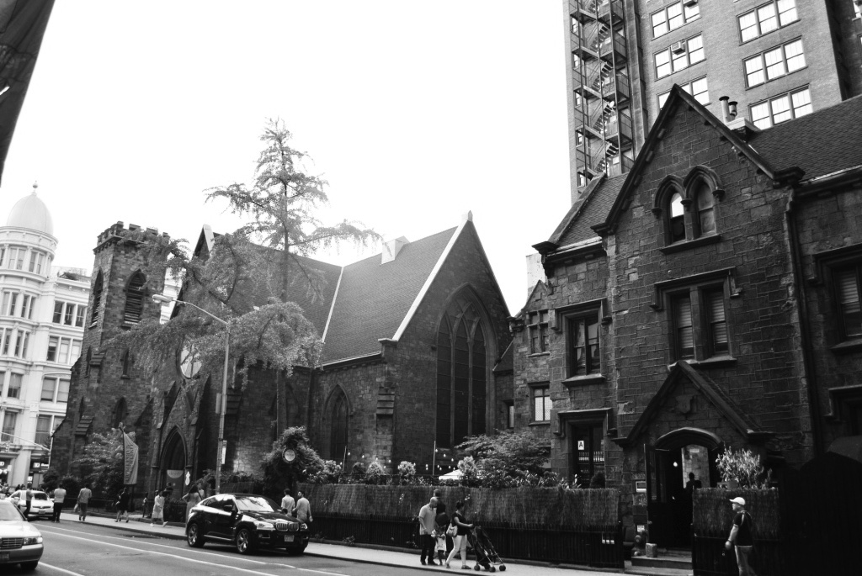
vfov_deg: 43.7
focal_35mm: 30
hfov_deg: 61.9
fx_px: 719
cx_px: 431
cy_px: 288
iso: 200
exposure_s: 1/60
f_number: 3.8
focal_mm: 20
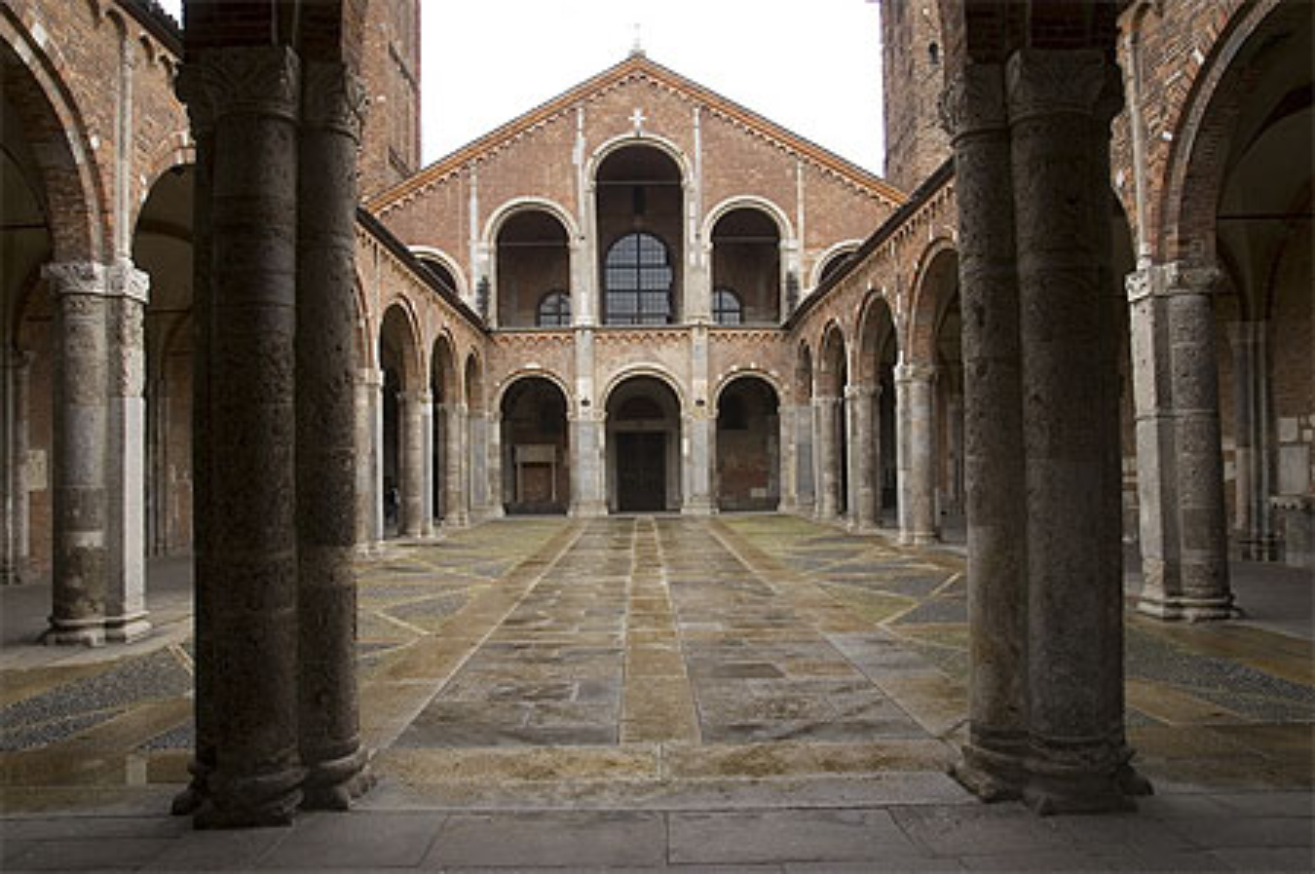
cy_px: 437
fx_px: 876
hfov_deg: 73.8
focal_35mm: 24
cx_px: 658
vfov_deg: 53.0
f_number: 8
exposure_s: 1/60
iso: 100
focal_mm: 16
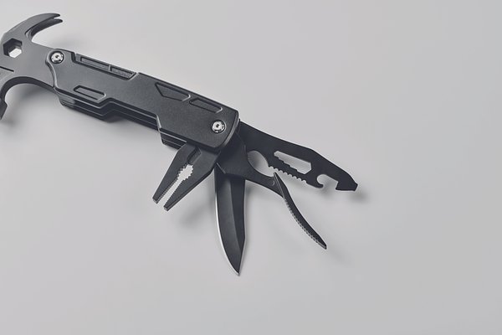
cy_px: 168
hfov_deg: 19.5
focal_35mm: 105
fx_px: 1464
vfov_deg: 13.0
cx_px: 251
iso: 80
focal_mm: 105
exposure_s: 1/125
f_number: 14
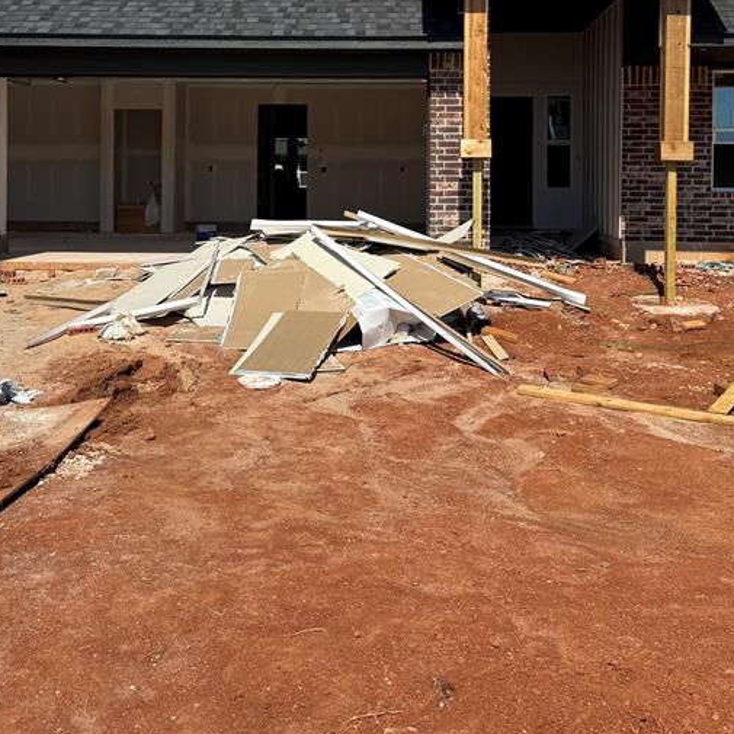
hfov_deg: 39.2
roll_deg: +0.2
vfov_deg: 38.2
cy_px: 182
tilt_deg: -0.1
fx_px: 1032
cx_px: 387
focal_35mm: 43
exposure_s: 1/7092
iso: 80
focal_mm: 6.76
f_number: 1.78
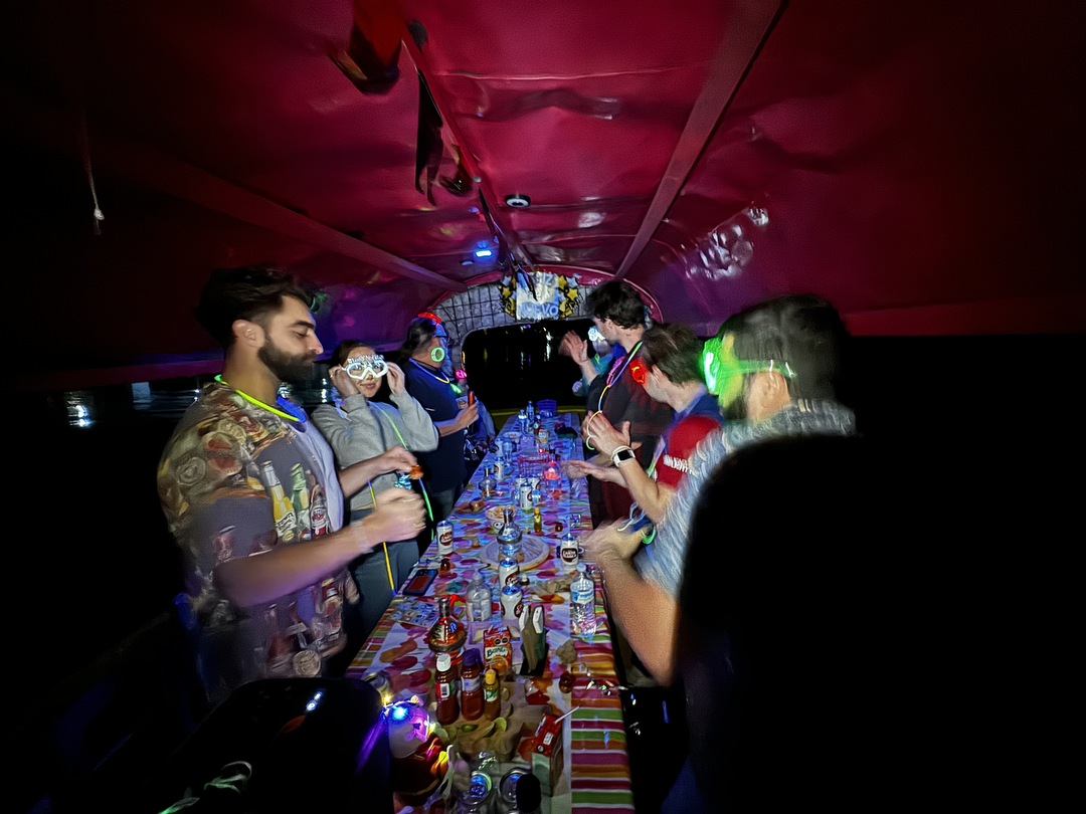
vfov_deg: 85.7
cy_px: 407
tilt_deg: -7.0
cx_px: 543
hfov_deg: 102.1
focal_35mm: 14
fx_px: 439
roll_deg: +1.1
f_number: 2.2
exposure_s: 1/11
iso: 1600
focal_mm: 2.22
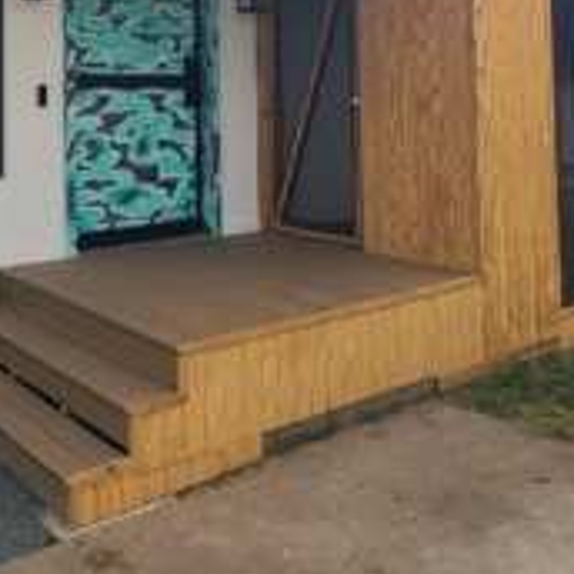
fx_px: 732
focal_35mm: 39
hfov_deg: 41.9
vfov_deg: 39.5
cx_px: 164
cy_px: 50
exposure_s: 1/765
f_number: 2.2
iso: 50
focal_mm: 2.2
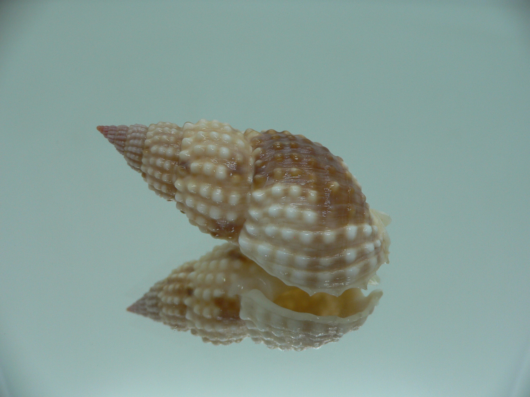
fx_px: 536
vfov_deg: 40.7
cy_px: 198
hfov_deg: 52.6
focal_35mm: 35
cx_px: 265
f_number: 2.8
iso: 80
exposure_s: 1/60
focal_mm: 4.6
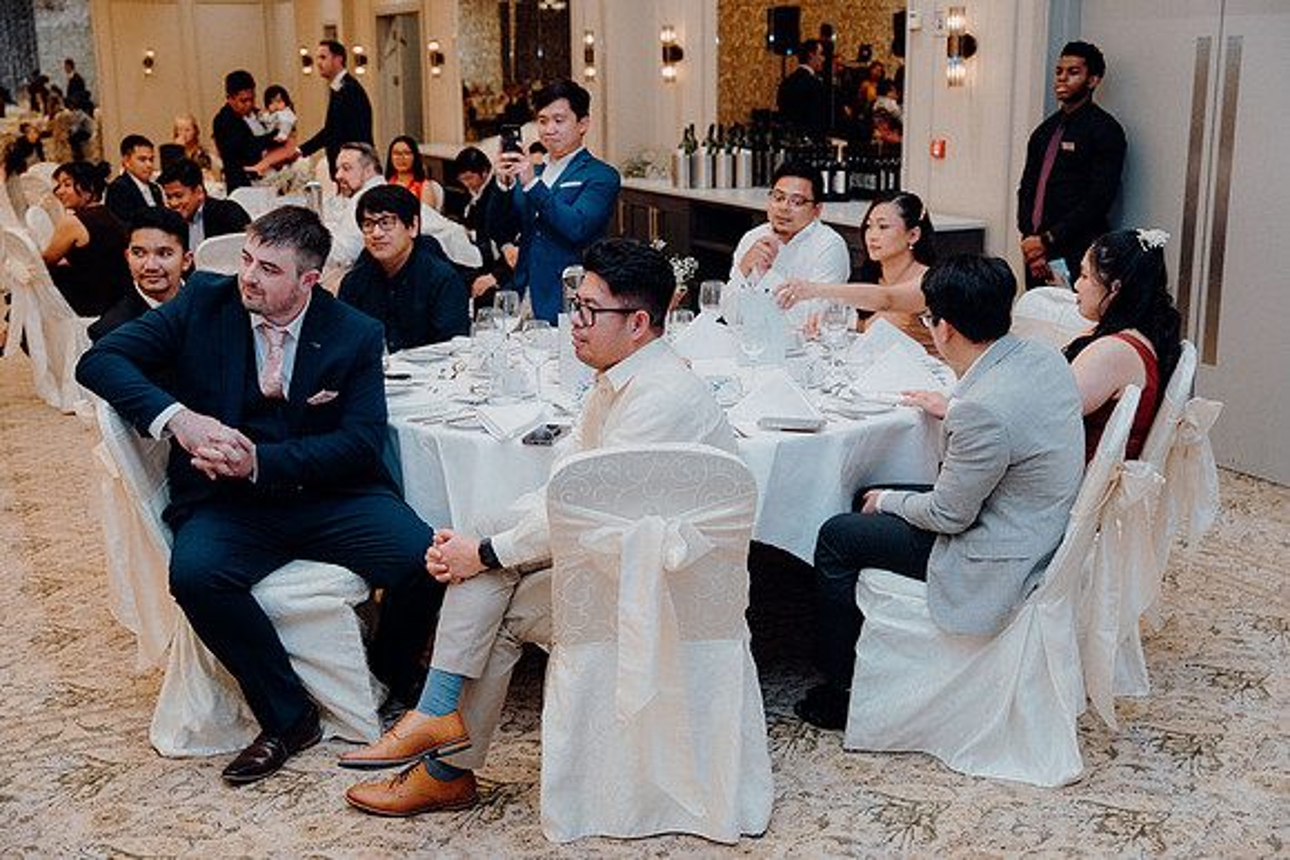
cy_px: 430
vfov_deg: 31.9
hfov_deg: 46.4
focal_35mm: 42
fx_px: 1505
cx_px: 645
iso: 3200
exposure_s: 1/160
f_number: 3.5
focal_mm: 42
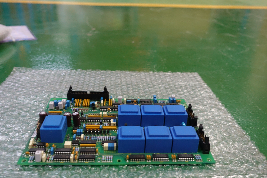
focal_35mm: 33
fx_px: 245
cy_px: 89
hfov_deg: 57.2
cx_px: 134
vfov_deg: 40.0
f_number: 2.8
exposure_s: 1/25
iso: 800
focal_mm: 11.93
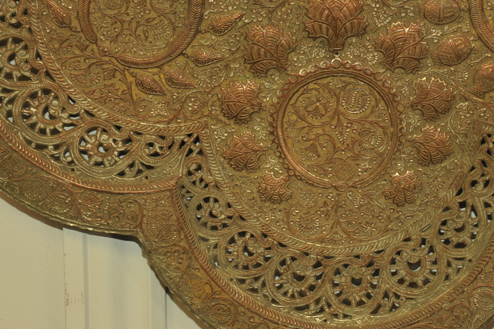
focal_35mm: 138
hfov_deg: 14.9
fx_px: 1892
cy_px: 118
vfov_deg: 9.9
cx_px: 325
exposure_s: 1/60
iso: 1250
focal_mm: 92
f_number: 9
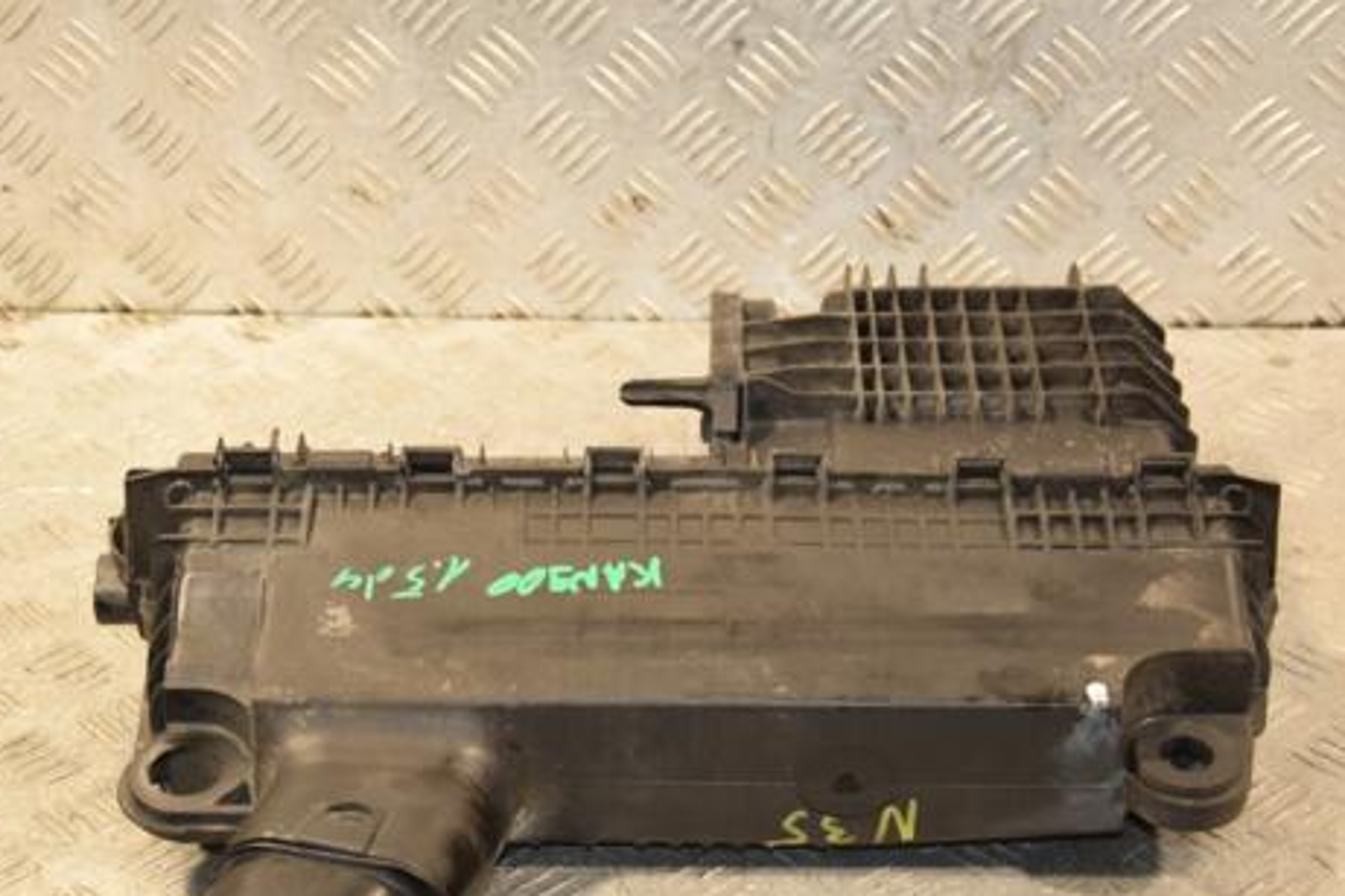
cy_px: 578
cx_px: 598
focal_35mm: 82
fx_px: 3062
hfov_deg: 24.8
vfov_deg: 16.6
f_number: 4.8
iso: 800
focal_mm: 42
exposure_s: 1/160
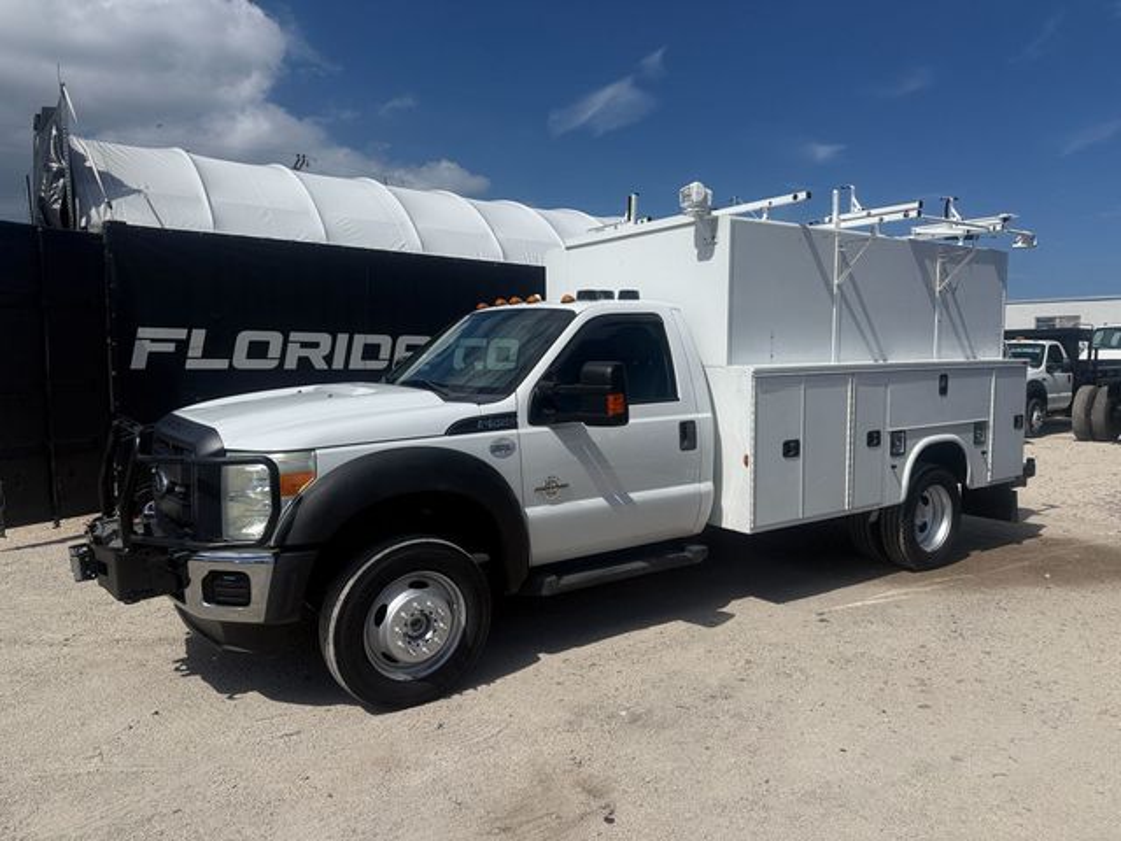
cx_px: 560
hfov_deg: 71.6
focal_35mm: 24
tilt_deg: -3.6
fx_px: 777
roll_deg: -2.7
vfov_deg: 56.8
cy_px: 420
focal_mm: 6.76
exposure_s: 1/14286
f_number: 1.78
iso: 80
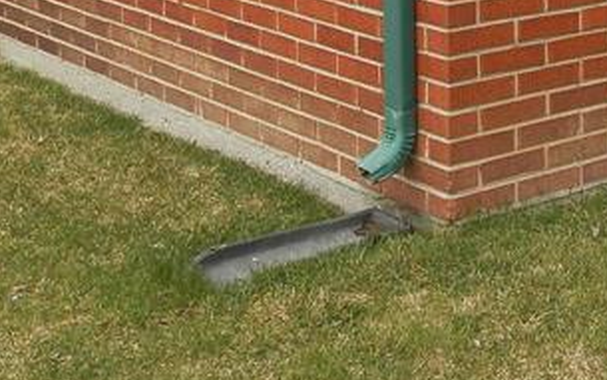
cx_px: 730
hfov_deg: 21.6
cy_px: -119
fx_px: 1473
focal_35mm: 89
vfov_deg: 14.1
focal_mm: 4.5
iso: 80
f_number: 3.1
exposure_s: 1/100
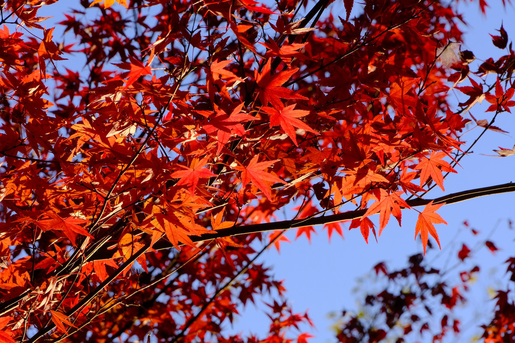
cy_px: 172
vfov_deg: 7.5
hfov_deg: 11.2
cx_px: 258
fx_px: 2632
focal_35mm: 184
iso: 640
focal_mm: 122.6
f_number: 16
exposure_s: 1/100
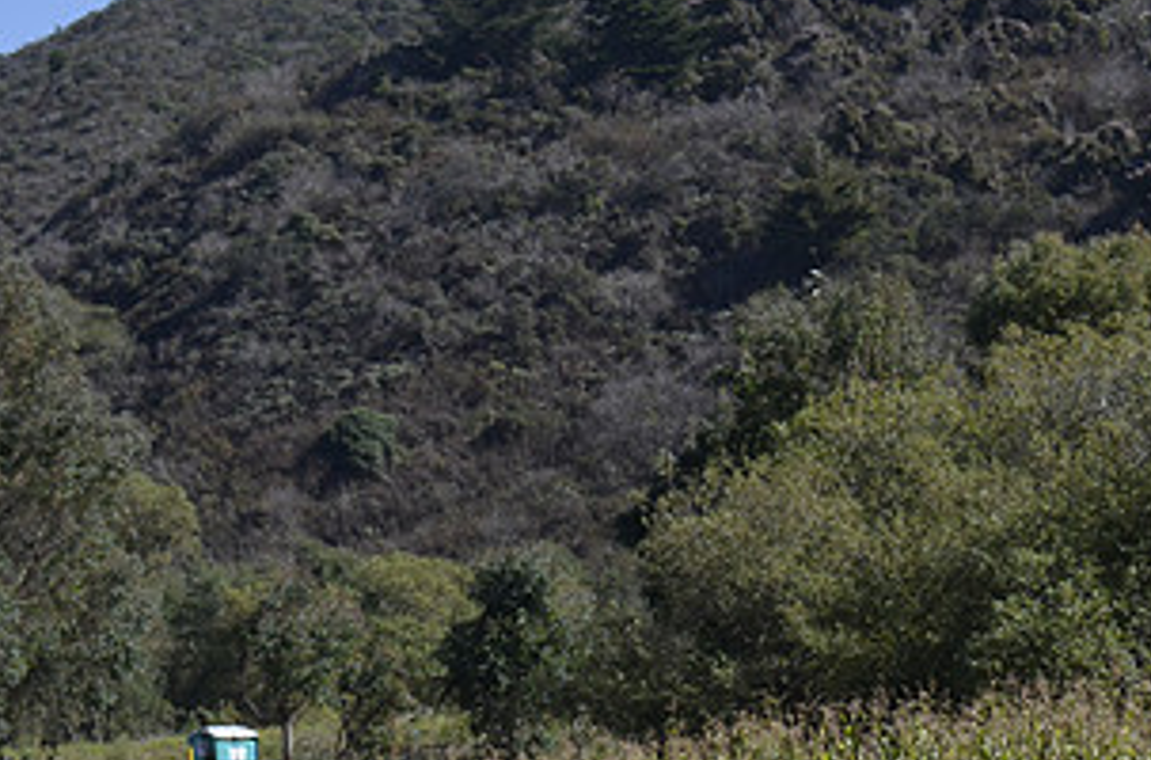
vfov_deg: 8.4
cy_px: 699
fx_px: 5131
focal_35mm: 161
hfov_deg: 12.8
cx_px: 756
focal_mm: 56
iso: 110
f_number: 8
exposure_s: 1/250
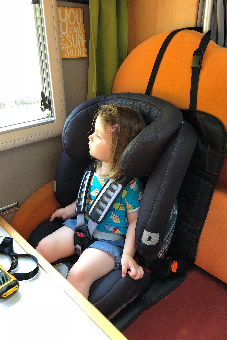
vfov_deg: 61.9
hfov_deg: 43.6
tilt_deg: -24.5
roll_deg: +1.8
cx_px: 116
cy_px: 171
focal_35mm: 30
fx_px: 284
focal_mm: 3.99
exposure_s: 1/20
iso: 40
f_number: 1.8
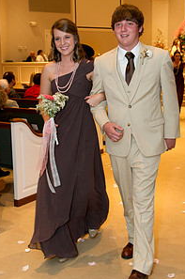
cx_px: 106
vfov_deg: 37.6
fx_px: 410
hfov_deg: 25.4
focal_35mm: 53
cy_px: 133
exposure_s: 1/125
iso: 1600
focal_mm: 35
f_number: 4.5
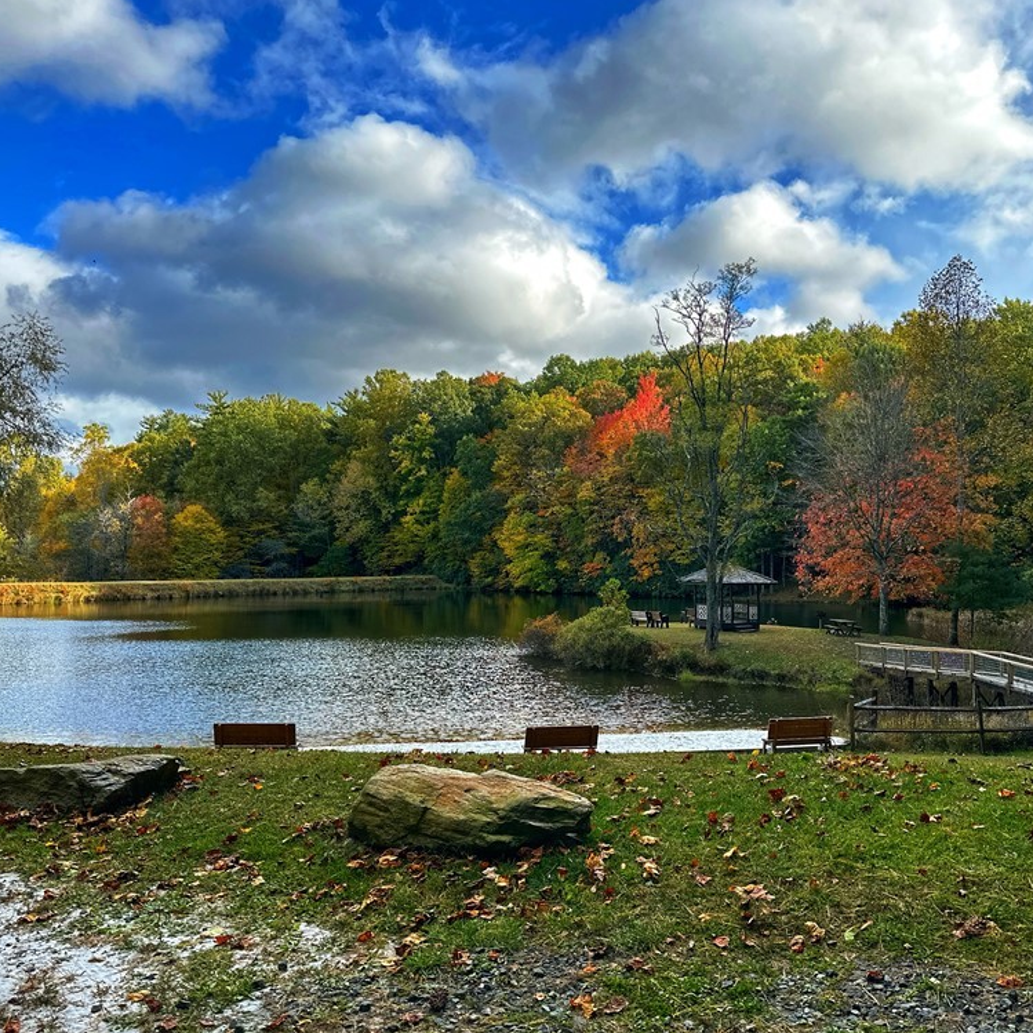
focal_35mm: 29
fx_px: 979
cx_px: 640
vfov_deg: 55.6
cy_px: 505
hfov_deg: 55.0
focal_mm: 6.86
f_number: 1.78
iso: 80
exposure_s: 1/1289
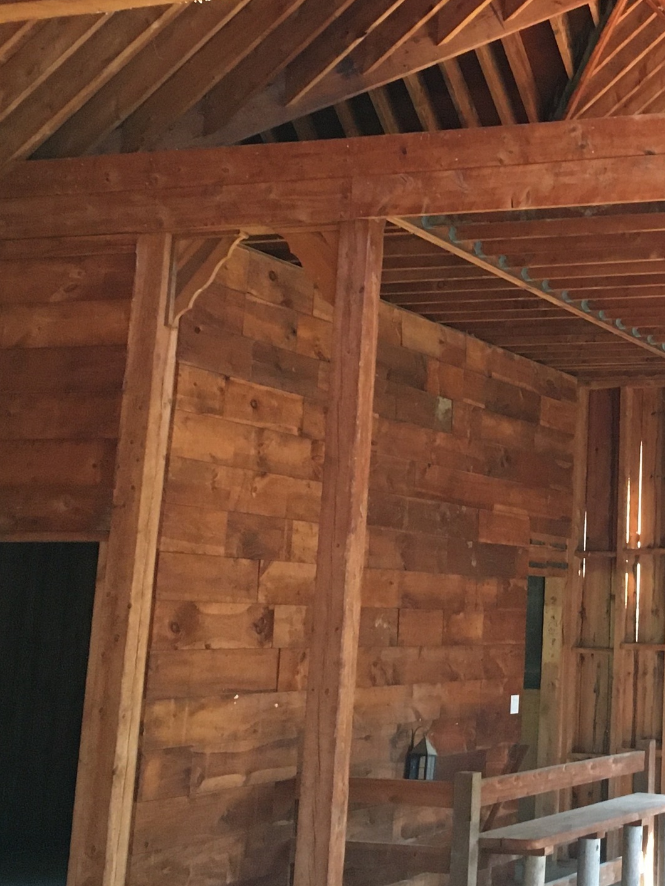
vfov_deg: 30.5
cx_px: 651
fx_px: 1613
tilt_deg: +11.5
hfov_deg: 22.5
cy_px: 298
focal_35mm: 63
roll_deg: -0.8
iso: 200
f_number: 2.2
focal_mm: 4.15
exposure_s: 1/30
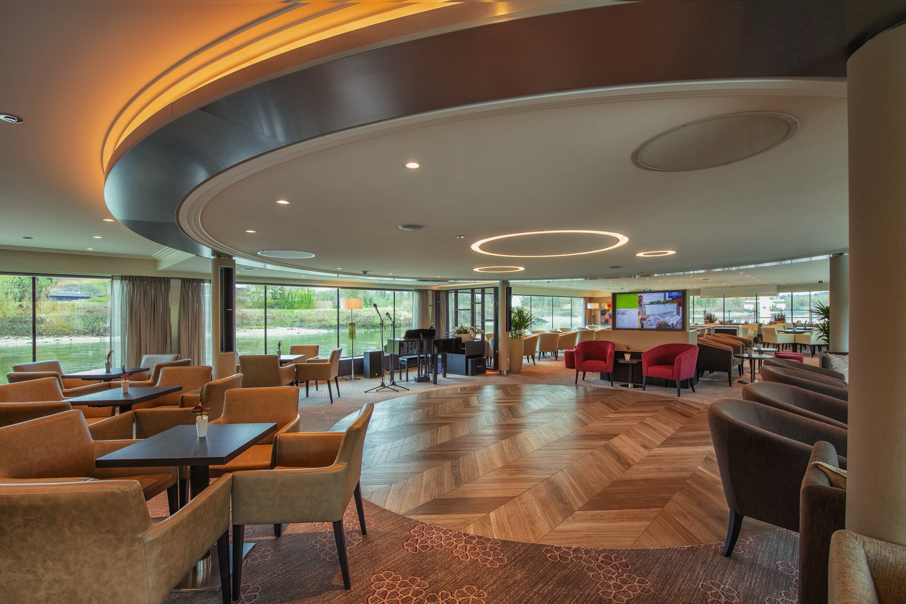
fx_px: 377
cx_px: 453
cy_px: 302
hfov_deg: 100.4
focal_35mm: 15
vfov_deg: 77.3
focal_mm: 15
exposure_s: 1/400
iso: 320
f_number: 8
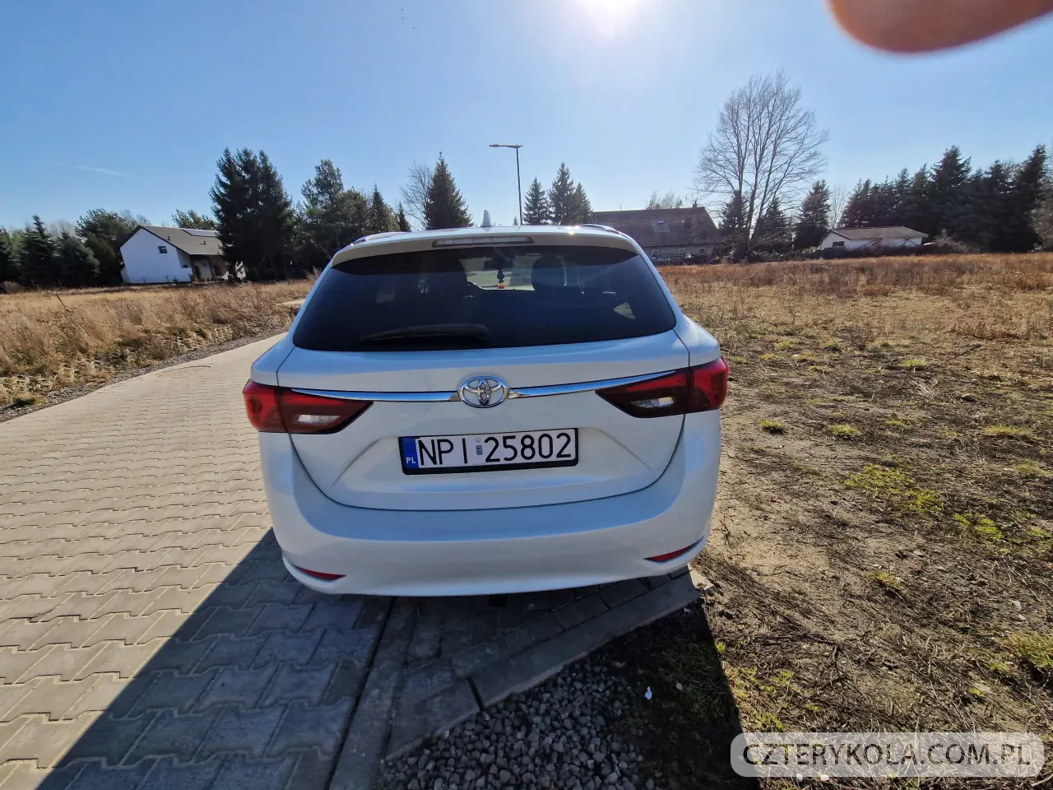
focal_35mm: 13
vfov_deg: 89.9
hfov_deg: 106.2
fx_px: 395
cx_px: 526
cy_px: 395
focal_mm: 2.2
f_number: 2.2
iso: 50
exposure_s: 1/2520
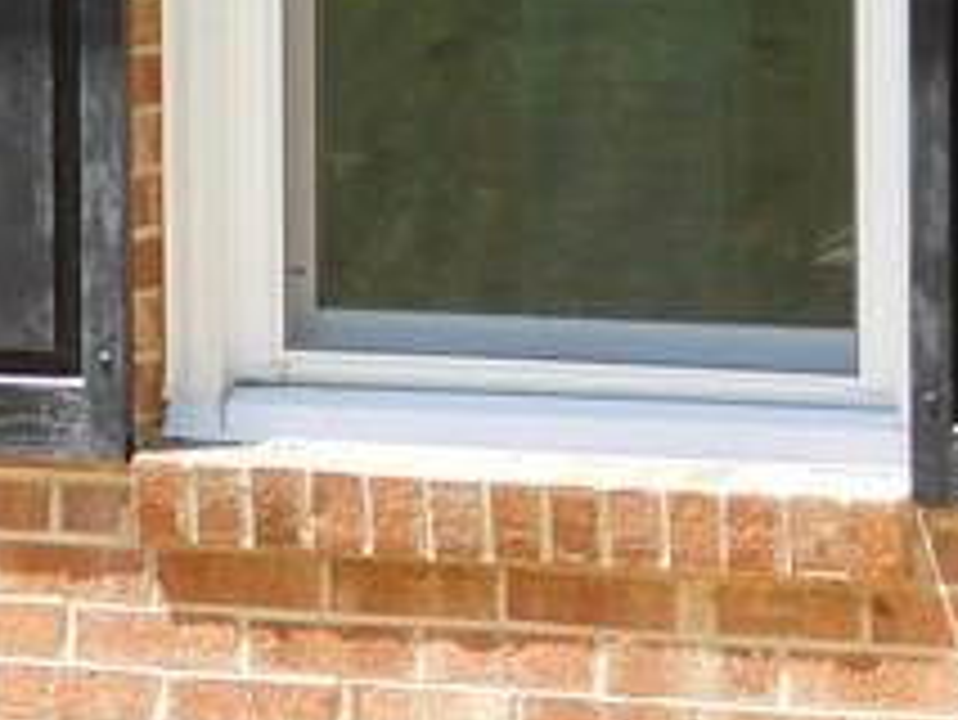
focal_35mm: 385
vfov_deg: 3.8
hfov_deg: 5.1
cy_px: -459
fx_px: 10661
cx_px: -666
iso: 125
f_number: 4.4
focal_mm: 14.2
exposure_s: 1/250
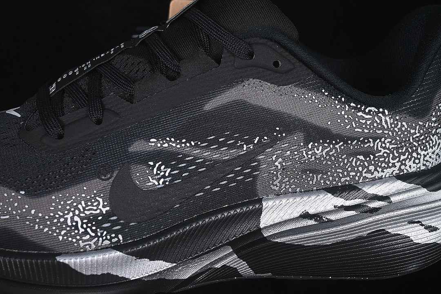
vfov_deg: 18.2
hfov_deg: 27.0
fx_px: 919
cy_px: 147
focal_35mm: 75
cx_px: 220
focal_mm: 50
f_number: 6.3
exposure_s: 1/50
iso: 160
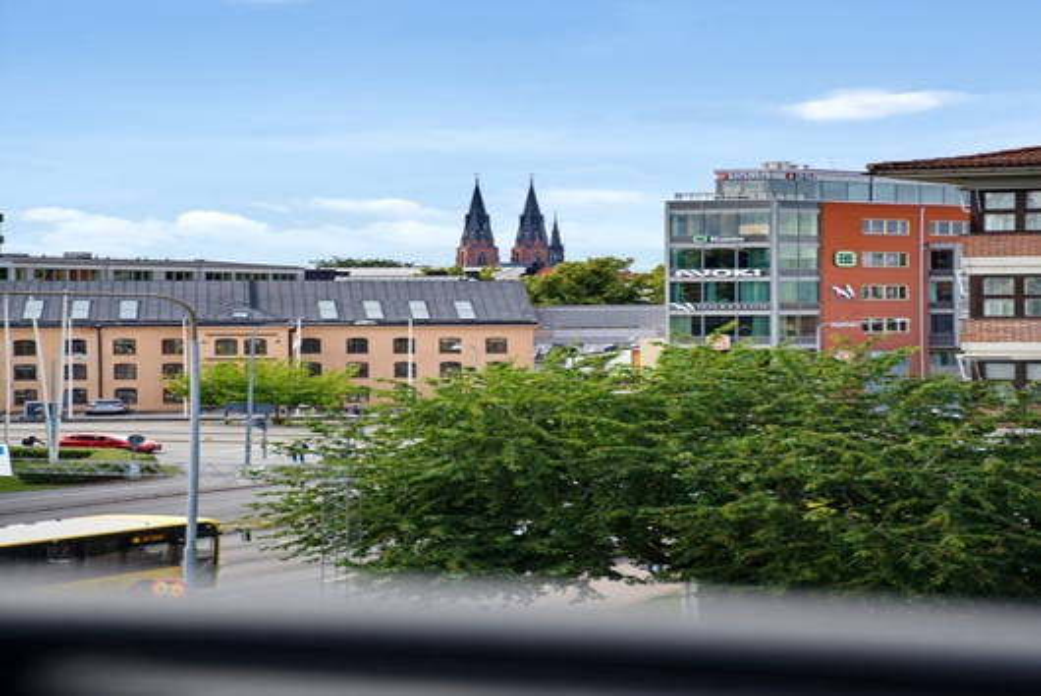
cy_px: 348
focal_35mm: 75
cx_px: 520
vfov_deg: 18.2
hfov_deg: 27.0
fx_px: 2170
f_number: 2.8
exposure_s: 1/1600
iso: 200
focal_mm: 75
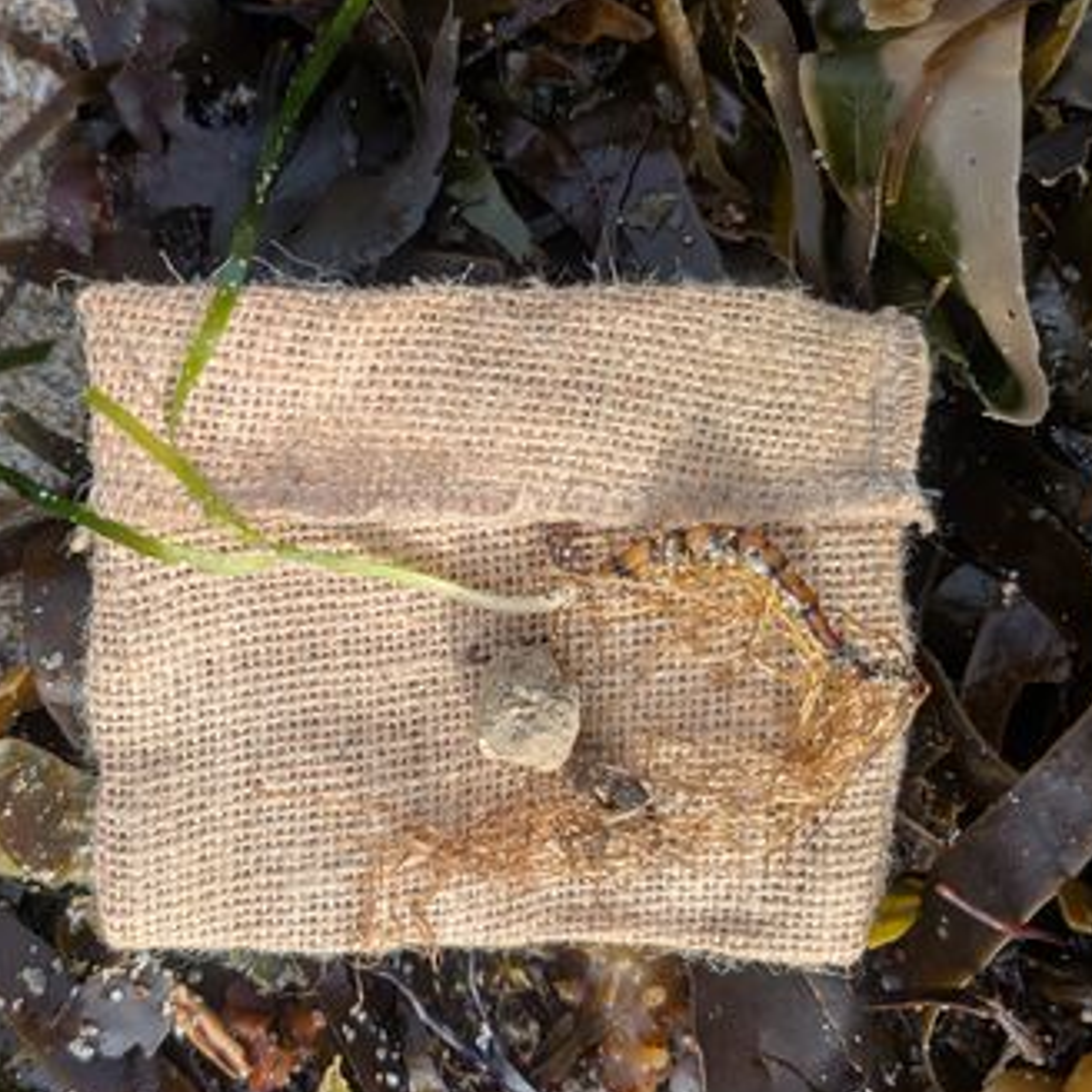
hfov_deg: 54.8
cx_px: 388
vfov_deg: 55.6
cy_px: 551
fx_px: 1035
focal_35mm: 29
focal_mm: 6.9
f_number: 1.68
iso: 19
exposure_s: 1/215
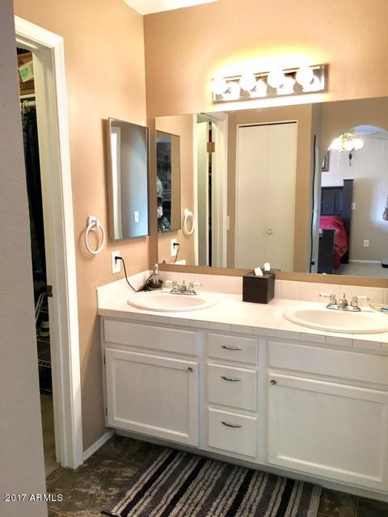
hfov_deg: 48.2
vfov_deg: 61.7
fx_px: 433
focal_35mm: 29
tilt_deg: -8.2
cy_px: 258
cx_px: 194
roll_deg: +0.0
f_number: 2.2
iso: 100
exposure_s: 1/30
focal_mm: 4.15
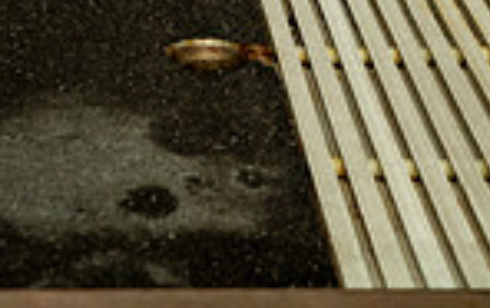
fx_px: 1819
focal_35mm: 136
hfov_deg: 15.3
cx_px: 106
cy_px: -424
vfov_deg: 8.8
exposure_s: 1/200
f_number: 7.1
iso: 800
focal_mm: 44
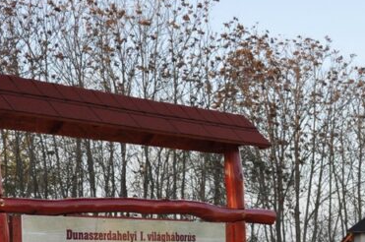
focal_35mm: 116
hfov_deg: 17.3
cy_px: 311
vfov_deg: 11.5
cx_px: 362
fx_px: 1174
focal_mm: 28
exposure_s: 1/160
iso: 200
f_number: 6.3
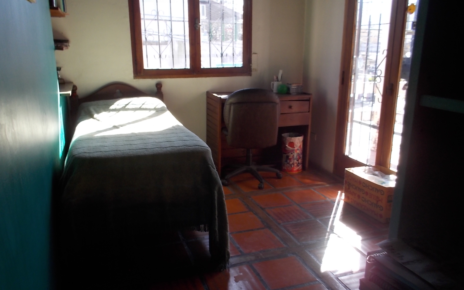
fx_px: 392
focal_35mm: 31
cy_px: 148
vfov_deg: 40.6
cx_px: 233
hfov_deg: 61.2
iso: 80
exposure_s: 1/60
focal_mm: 4.1
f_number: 3.3
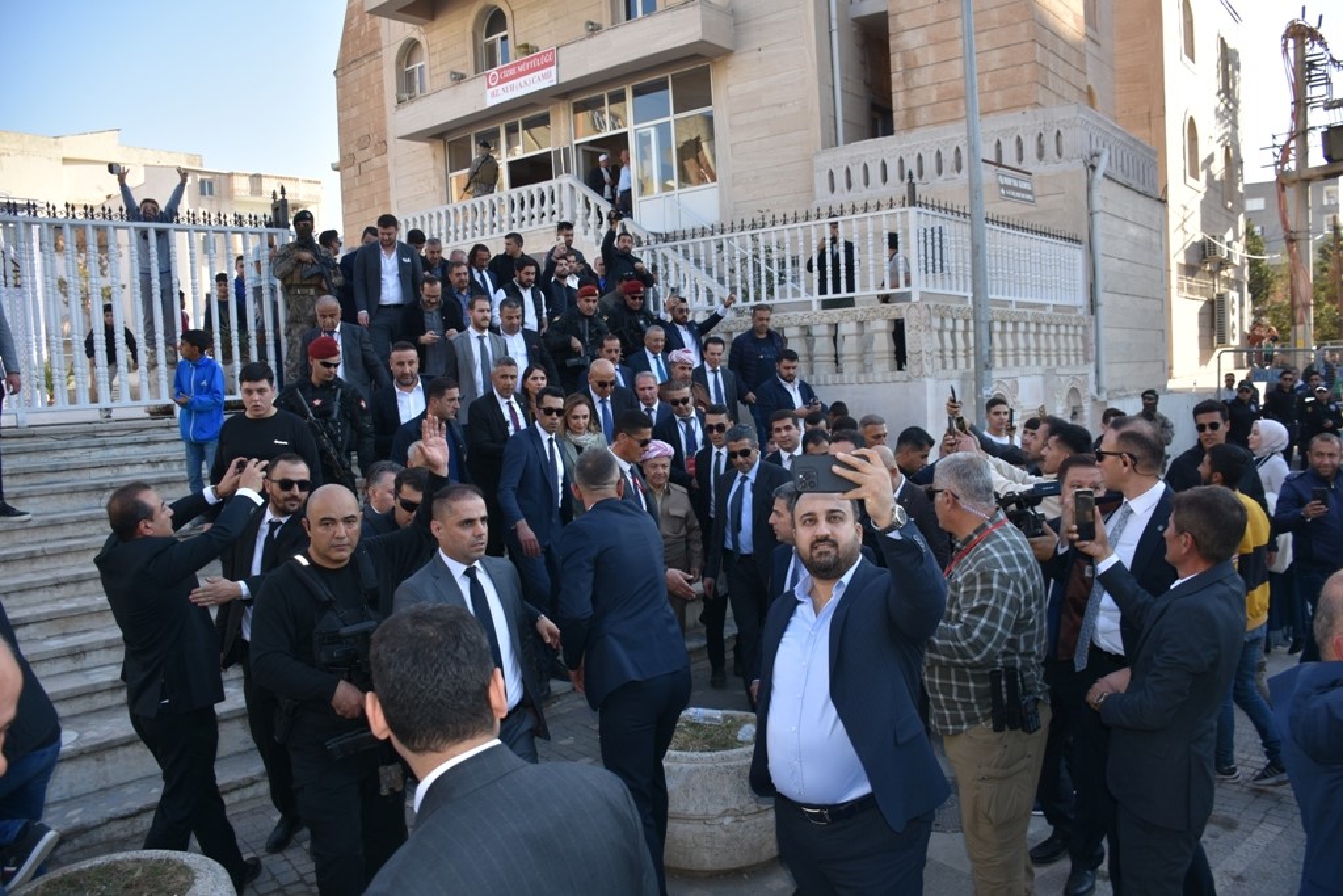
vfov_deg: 47.9
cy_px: 448
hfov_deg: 67.4
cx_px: 672
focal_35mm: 27
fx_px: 1007
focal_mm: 18
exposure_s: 1/250
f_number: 4.5
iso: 100
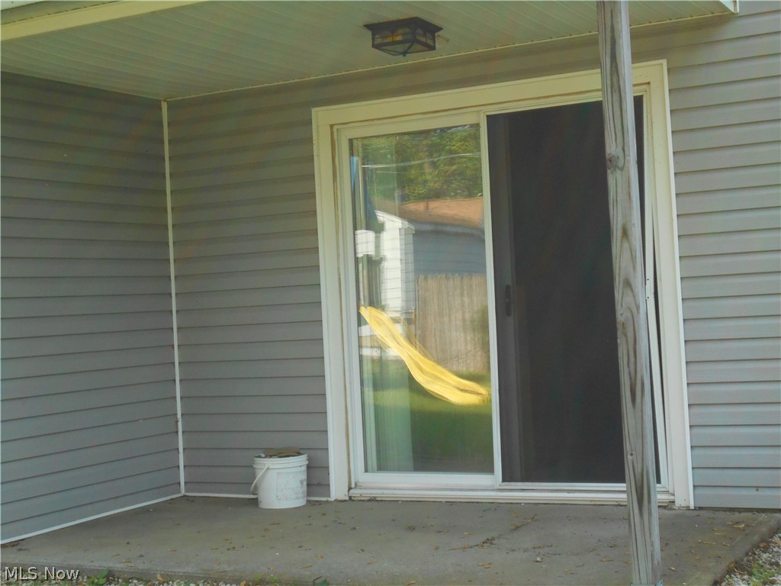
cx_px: 390
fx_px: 1263
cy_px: 293
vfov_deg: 26.1
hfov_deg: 34.3
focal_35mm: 56
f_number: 4.9
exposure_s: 1/250
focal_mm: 10
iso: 250
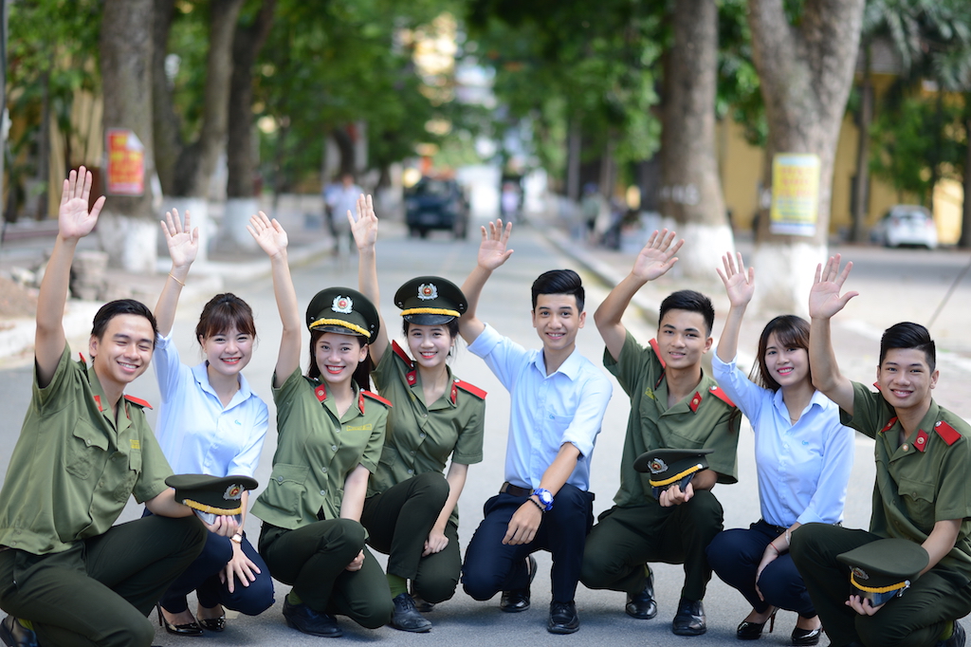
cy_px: 324
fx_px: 2292
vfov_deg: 16.1
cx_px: 486
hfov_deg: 23.9
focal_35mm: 85
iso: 100
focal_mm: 85
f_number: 2.2
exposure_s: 1/320
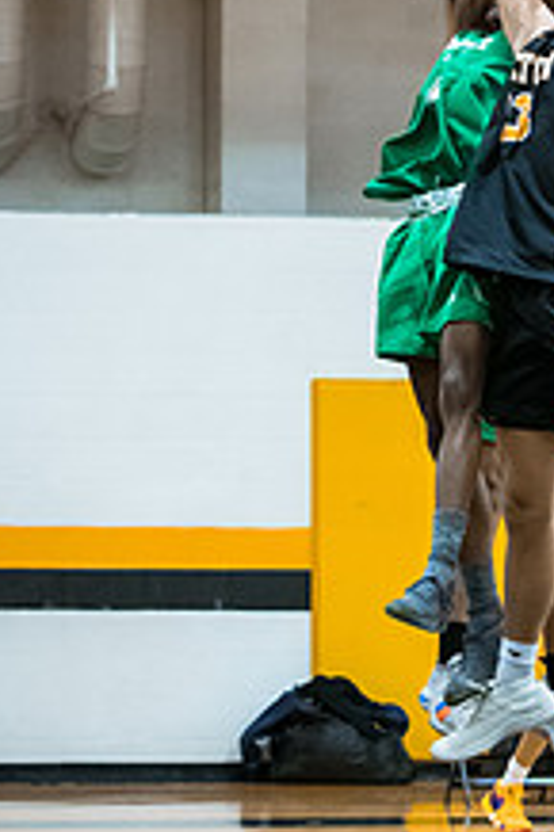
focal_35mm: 217
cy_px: 313
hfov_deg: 6.3
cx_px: 481
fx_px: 5017
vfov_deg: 9.5
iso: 3200
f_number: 2.8
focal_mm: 70
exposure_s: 1/400
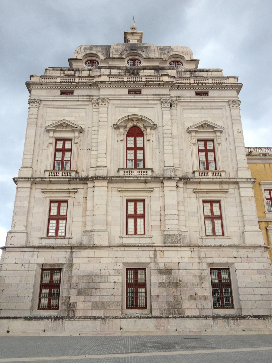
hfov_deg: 40.7
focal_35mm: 35
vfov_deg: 52.6
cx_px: 136
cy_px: 182
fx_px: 367
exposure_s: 1/130
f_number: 2.4
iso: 64
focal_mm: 4.28
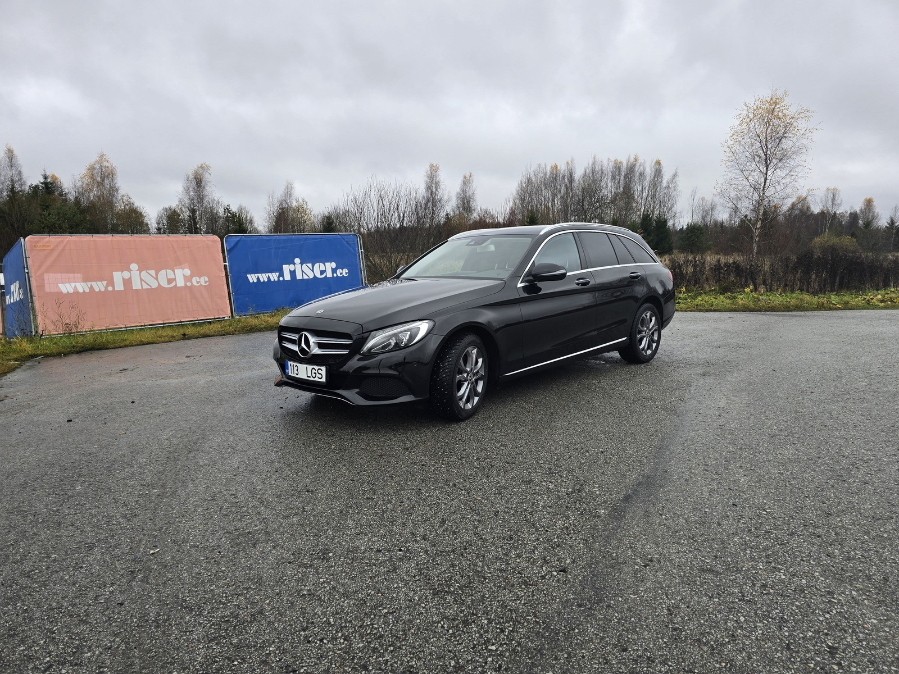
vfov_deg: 58.9
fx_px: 597
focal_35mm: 23
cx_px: 450
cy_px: 337
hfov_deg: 73.9
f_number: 1.7
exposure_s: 1/180
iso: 32
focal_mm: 6.3
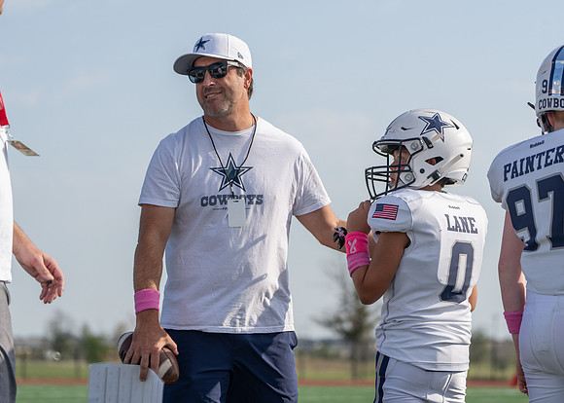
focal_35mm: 168
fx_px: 2685
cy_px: 202
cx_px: 282
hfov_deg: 12.0
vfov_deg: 8.6
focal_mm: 160
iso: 100
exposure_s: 1/640
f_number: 5
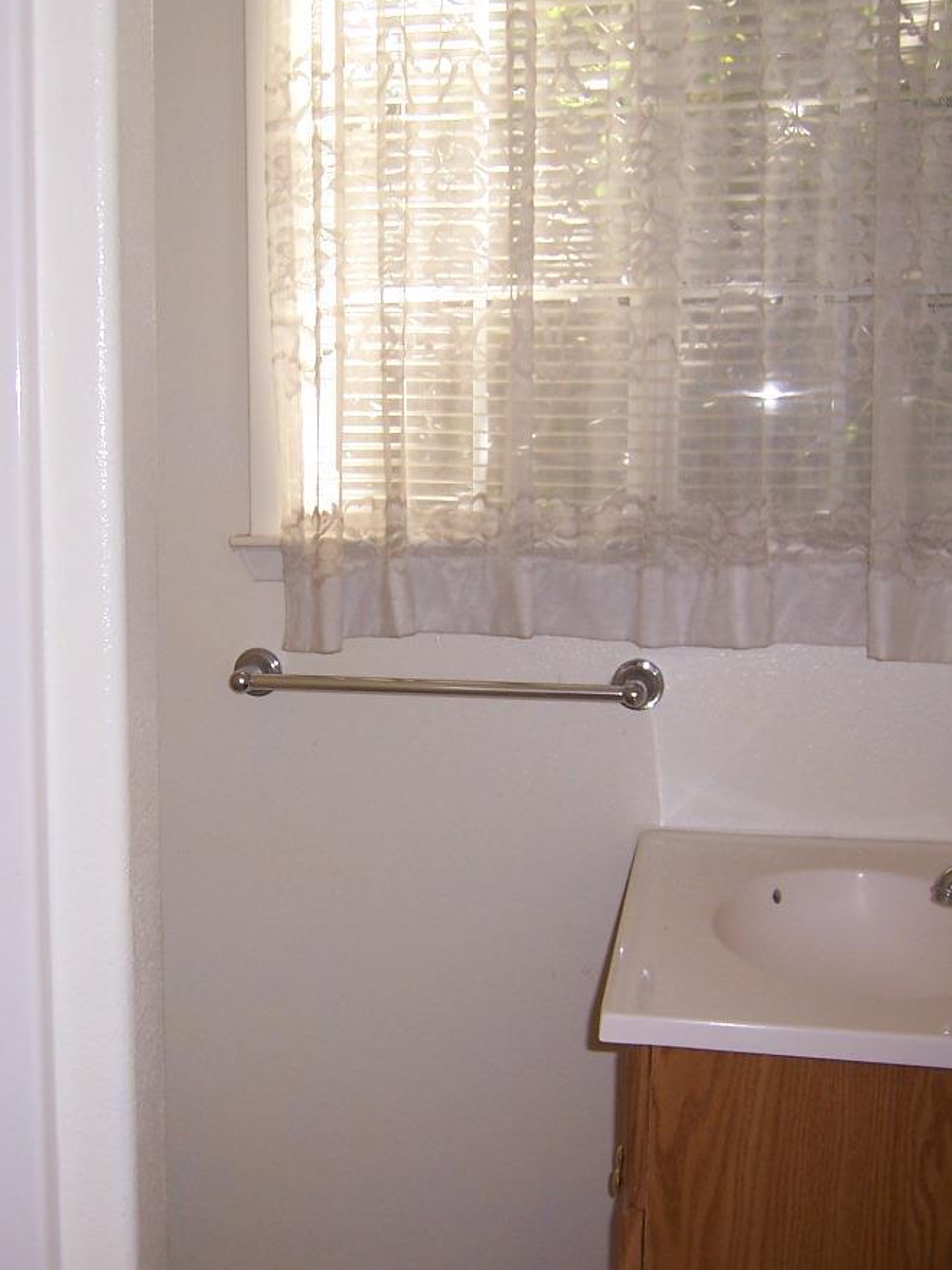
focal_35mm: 45
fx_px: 1650
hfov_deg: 31.6
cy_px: 628
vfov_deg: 42.1
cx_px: 247
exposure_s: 1/60
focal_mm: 5.5
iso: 80
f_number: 2.8
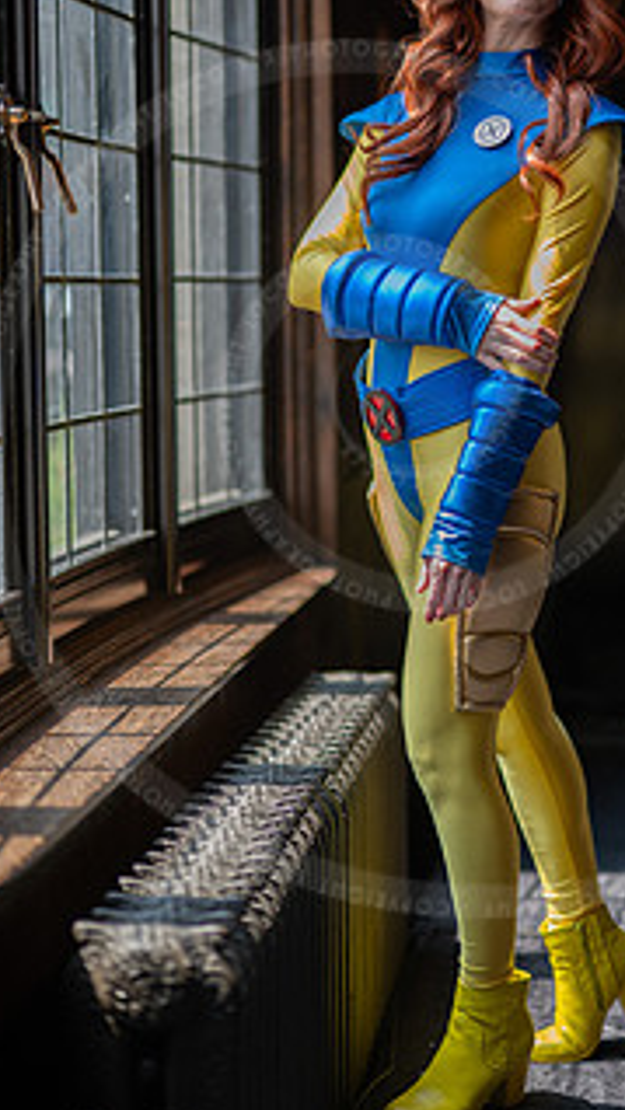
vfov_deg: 28.5
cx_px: 443
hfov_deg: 16.3
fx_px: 2179
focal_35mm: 74
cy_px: 464
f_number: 1.2
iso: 125
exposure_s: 1/800
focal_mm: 50
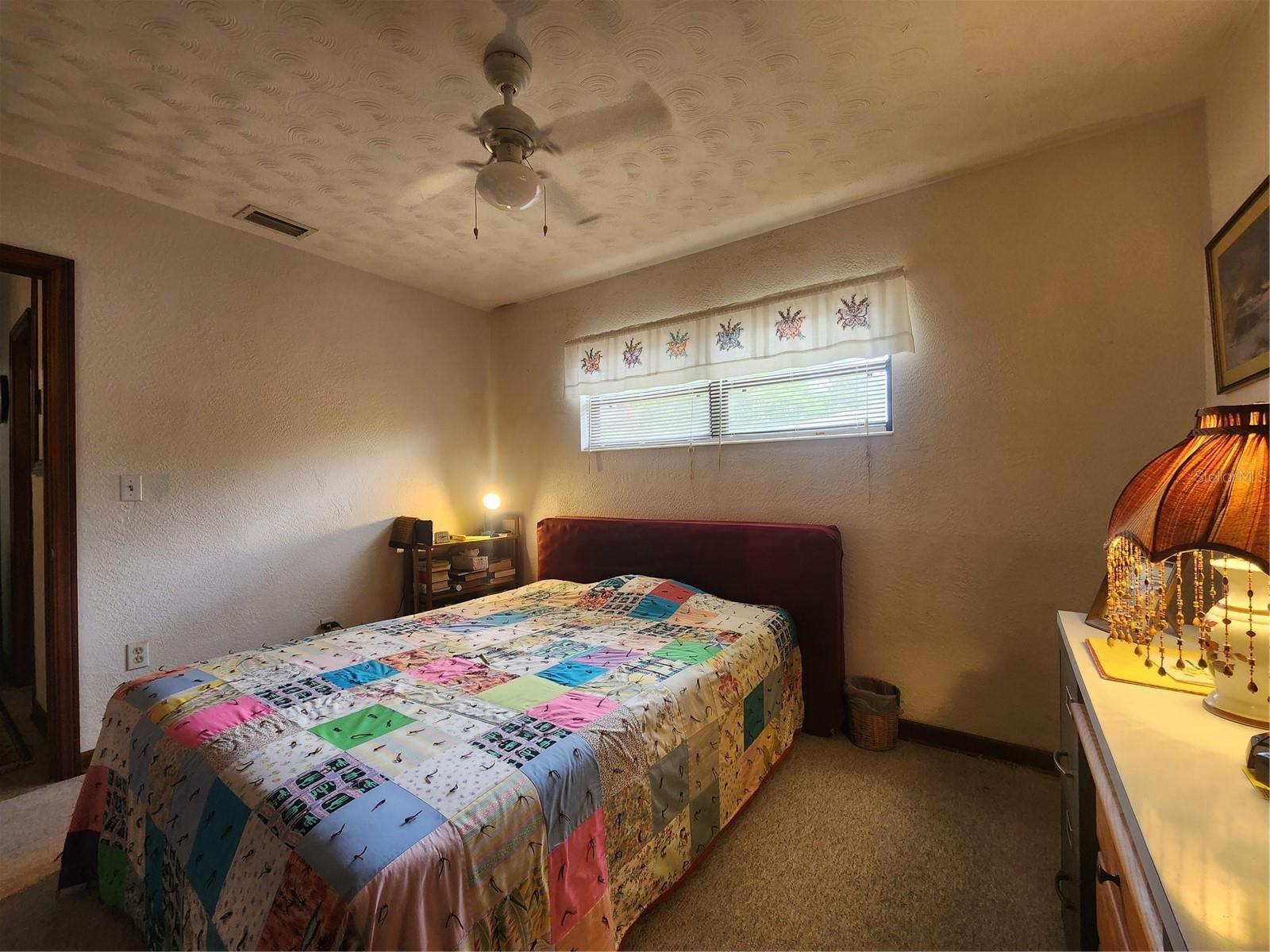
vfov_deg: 89.9
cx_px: 635
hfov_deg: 106.2
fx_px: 477
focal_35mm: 13
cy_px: 476
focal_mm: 2.2
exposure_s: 1/60
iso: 200
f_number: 2.2
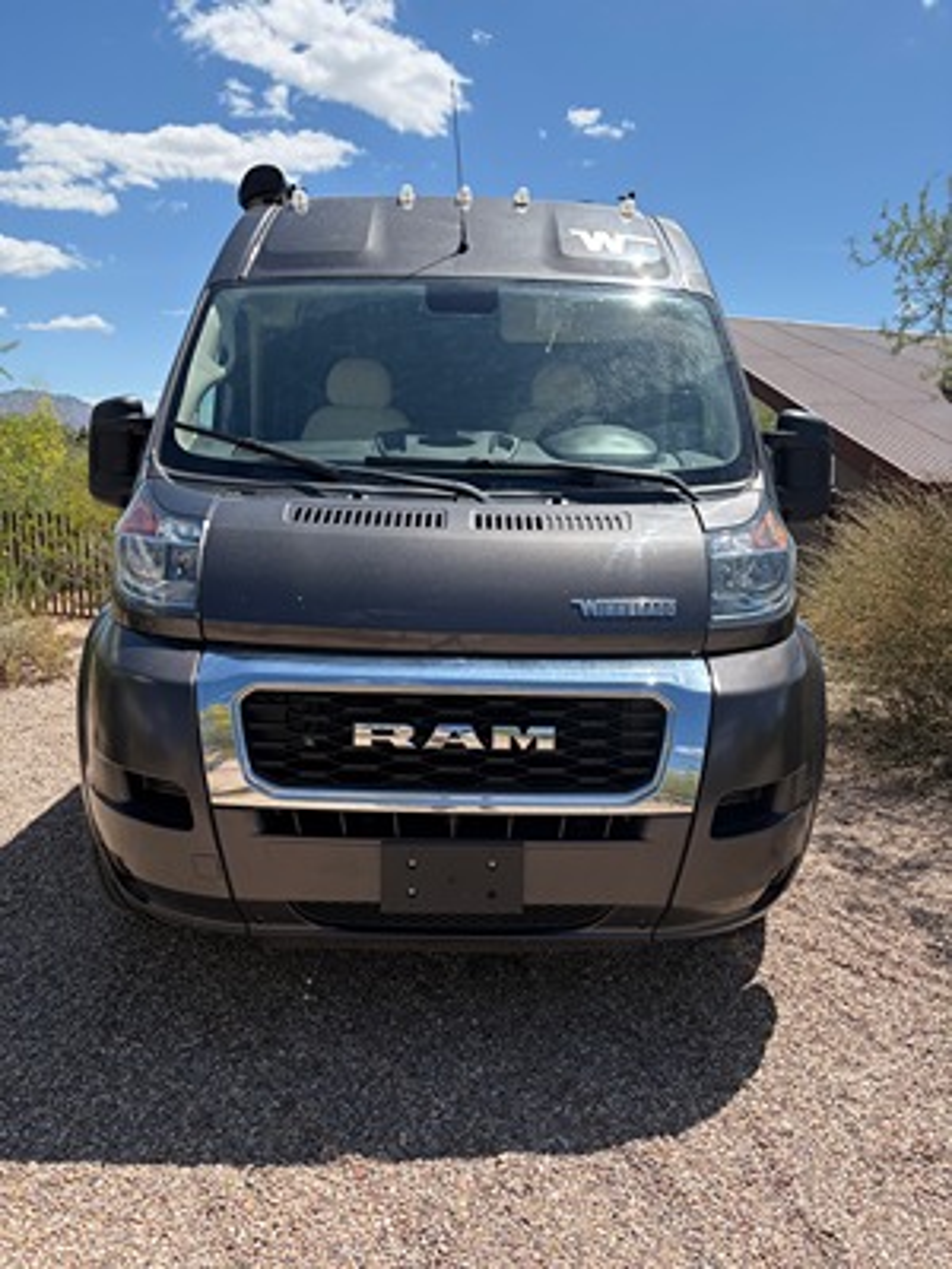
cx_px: 476
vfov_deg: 67.3
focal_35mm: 26
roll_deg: -0.6
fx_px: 953
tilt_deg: -9.4
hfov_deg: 53.1
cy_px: 634
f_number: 1.6
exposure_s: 1/3279
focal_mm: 5.96
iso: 50
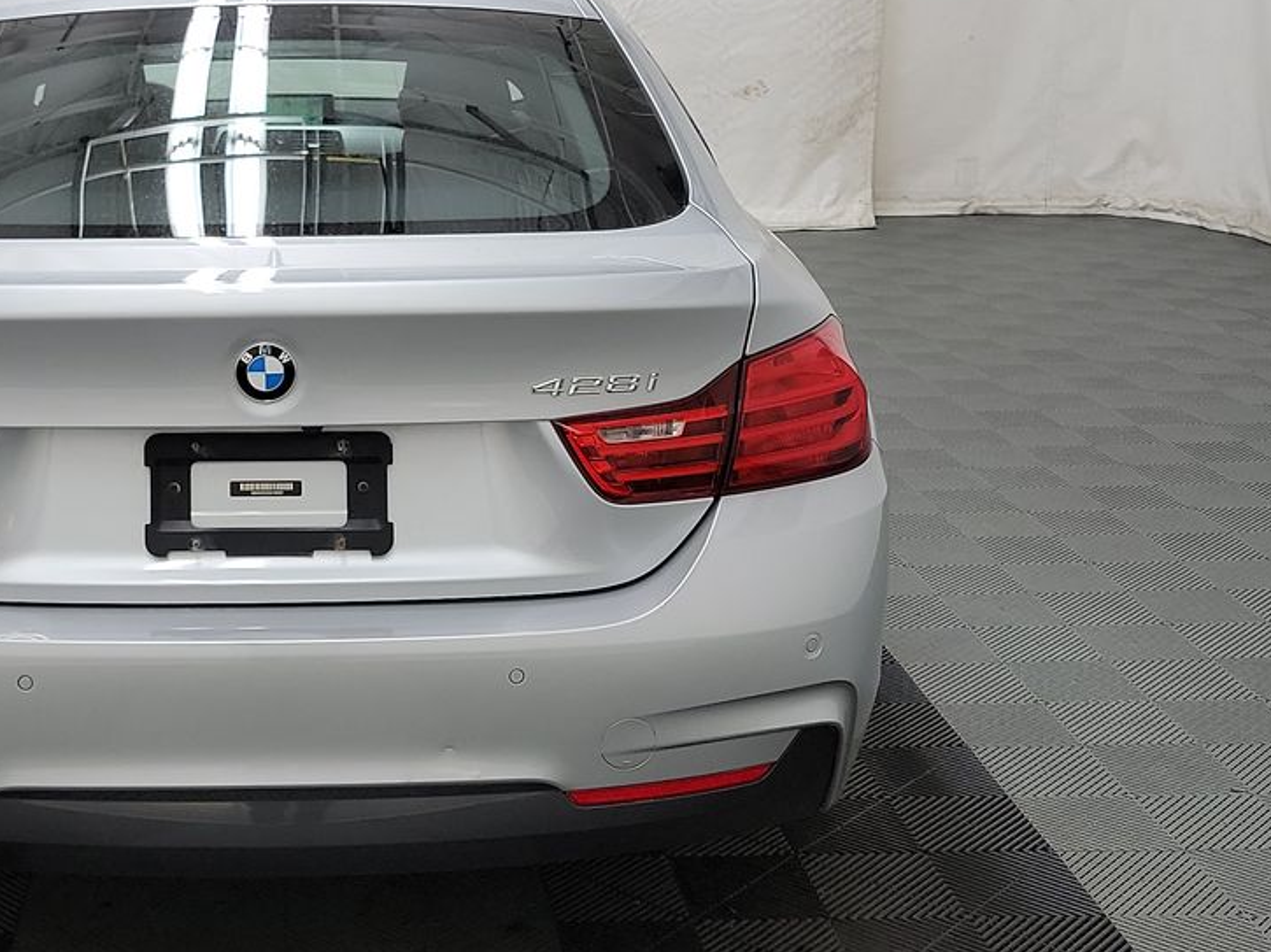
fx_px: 1945
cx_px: 242
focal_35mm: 53
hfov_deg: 35.0
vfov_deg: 27.5
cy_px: 437
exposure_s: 1/59
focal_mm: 6.7
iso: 178
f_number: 1.8
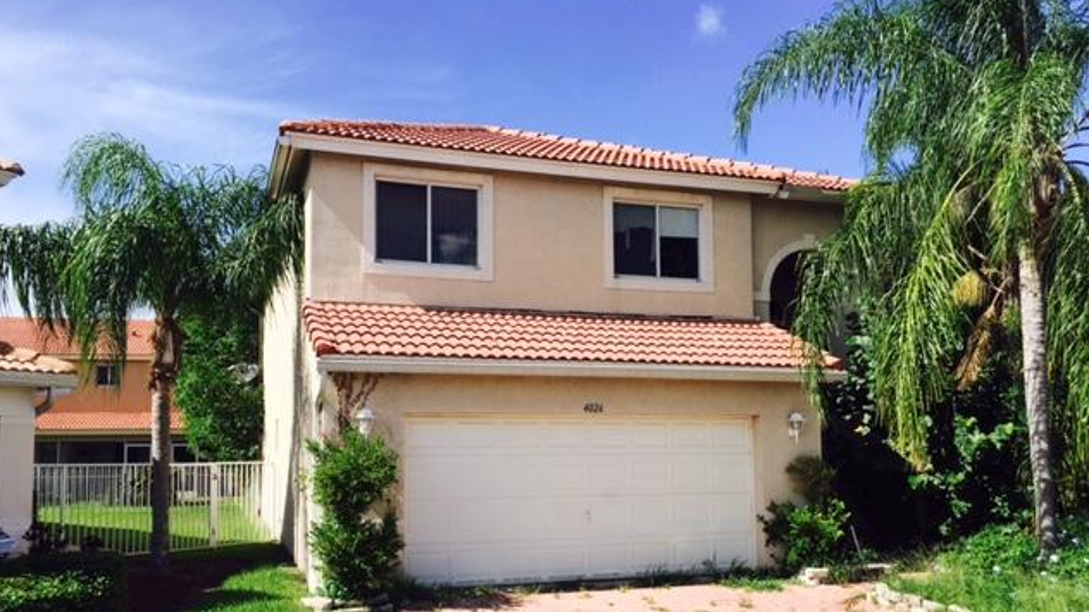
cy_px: 393
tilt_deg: +3.7
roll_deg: -0.7
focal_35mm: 32
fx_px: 924
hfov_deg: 61.0
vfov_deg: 36.4
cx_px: 541
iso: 32
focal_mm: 4.15
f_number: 2.2
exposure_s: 1/1883
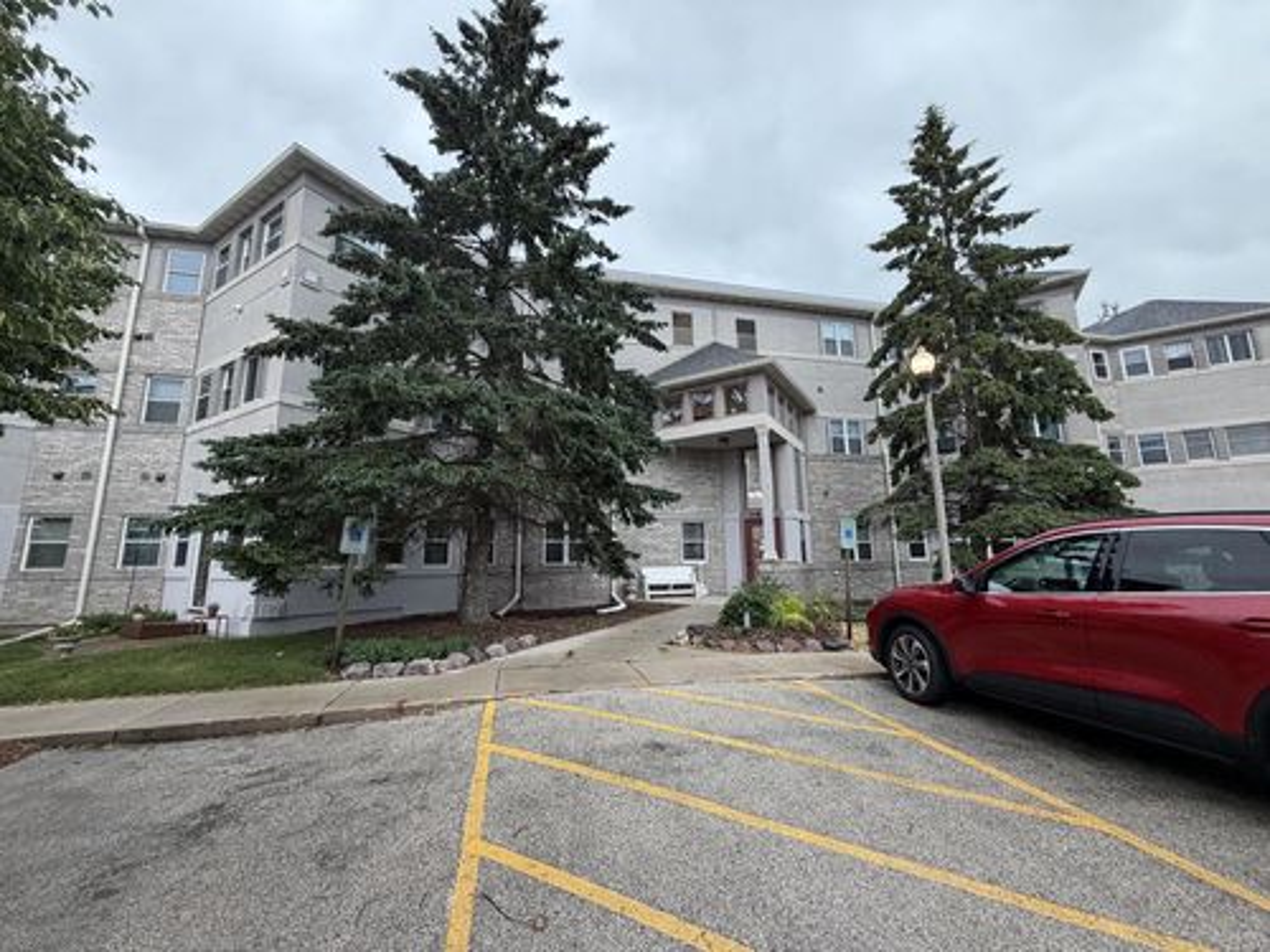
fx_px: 514
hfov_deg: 102.1
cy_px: 476
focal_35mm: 14
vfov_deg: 85.7
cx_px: 635
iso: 160
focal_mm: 2.22
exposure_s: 1/121
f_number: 2.2
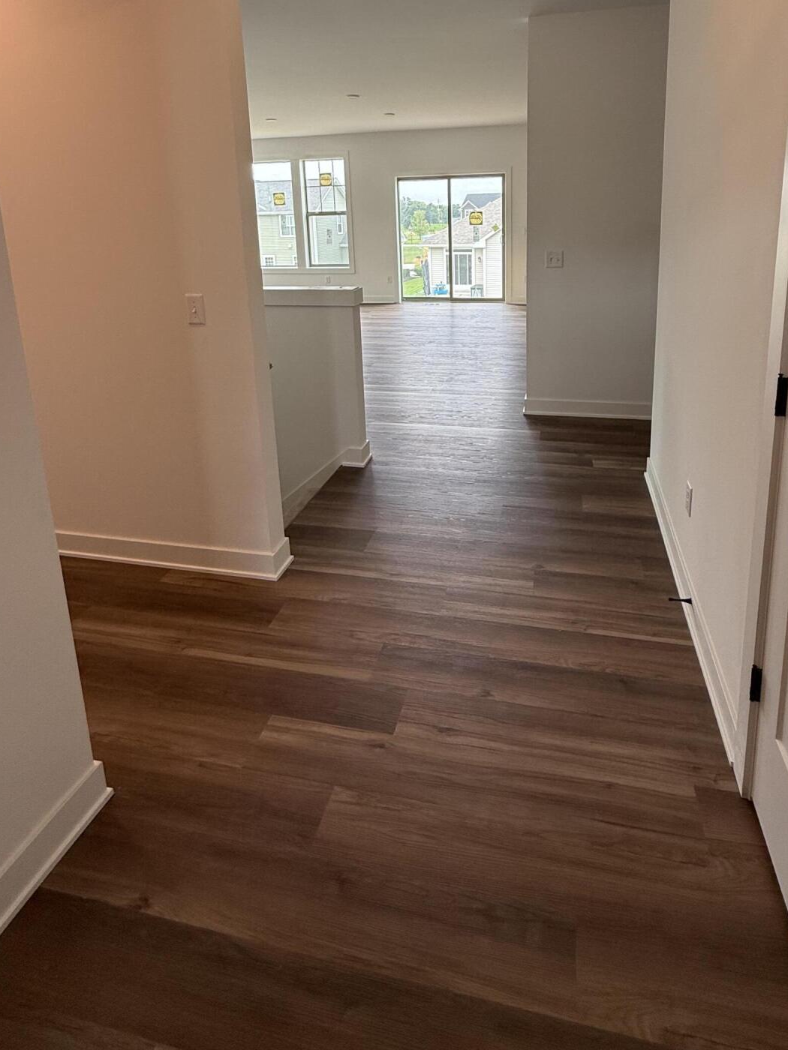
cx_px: 433
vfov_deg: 78.6
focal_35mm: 20
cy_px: 336
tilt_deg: -10.2
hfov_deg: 65.8
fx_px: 607
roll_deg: +0.7
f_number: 2.2
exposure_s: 1/120
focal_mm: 2.22
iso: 80
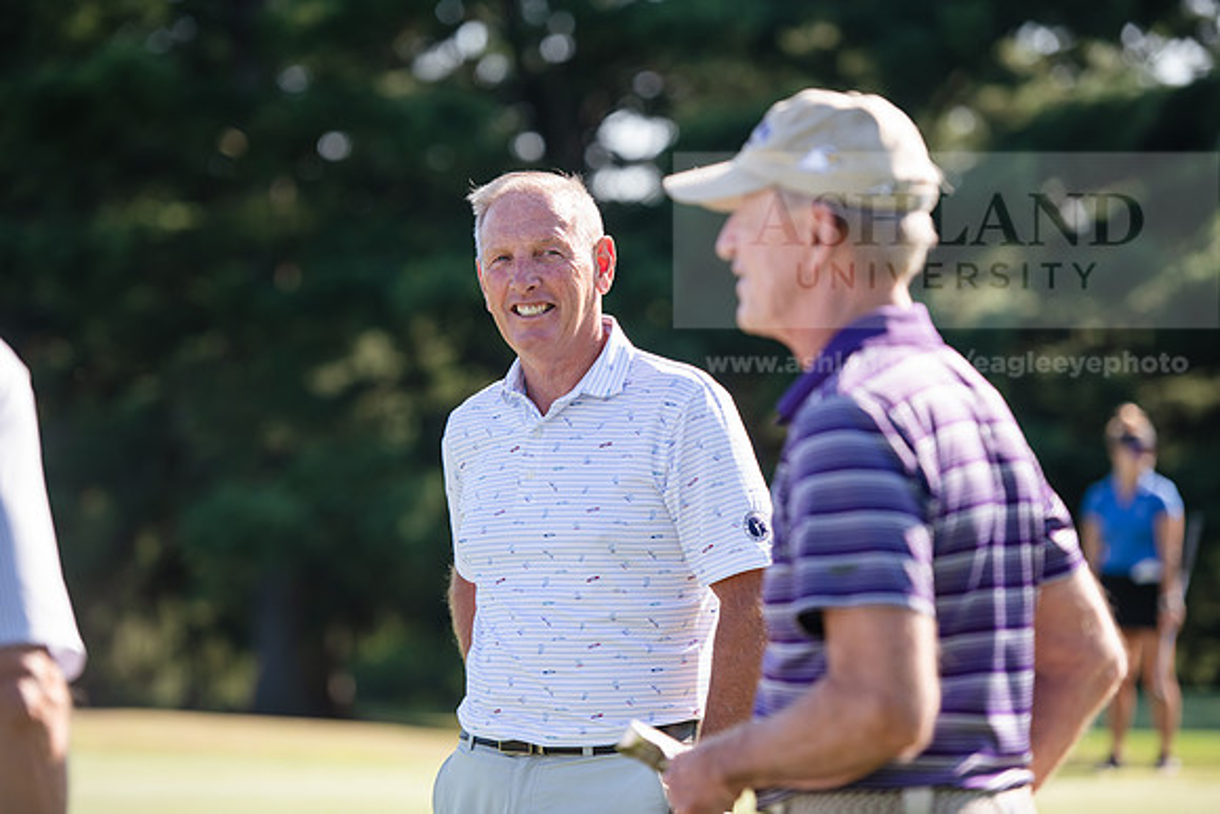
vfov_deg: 10.2
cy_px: 407
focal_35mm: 135
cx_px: 610
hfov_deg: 15.2
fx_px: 4576
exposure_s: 1/400
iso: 100
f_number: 3.2
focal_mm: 135
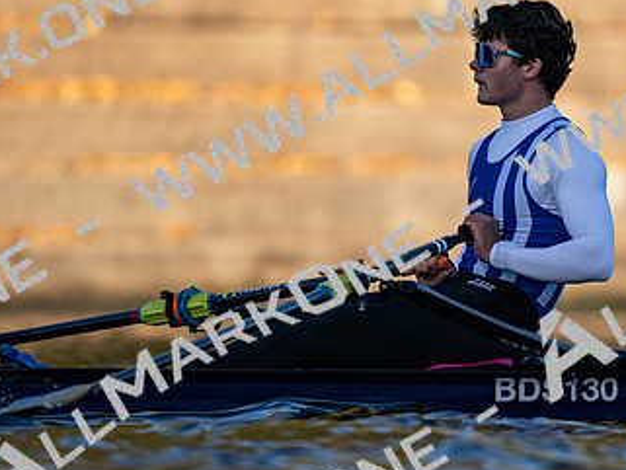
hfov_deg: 1.9
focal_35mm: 1044
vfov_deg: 1.4
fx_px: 18887
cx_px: 372
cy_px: 217
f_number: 4
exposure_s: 1/2500
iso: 280
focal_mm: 600
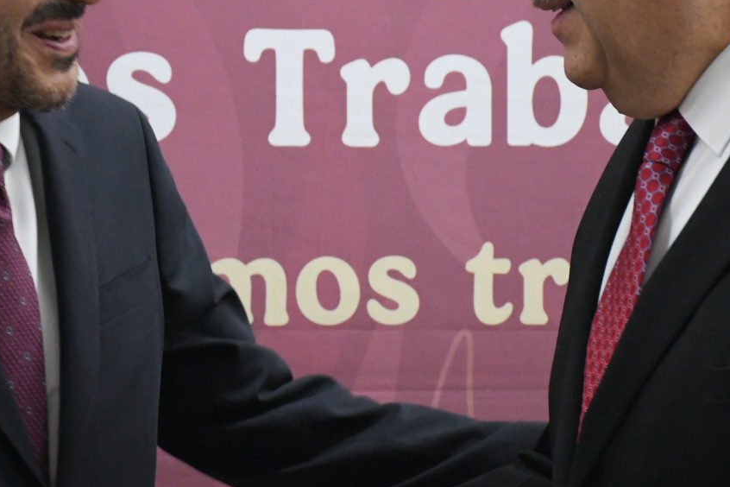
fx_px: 4076
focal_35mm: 201
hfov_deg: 10.2
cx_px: 290
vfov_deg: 6.8
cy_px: 112
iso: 5000
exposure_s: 1/125
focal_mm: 70
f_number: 5.6
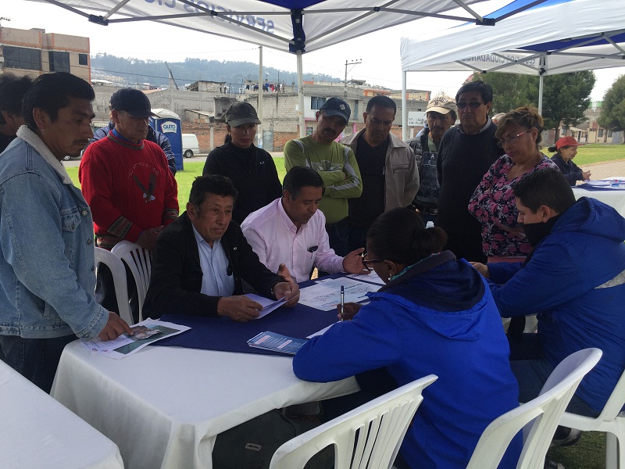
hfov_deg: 61.7
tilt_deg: -7.9
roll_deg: -1.9
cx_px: 312
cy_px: 234
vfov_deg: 48.2
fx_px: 524
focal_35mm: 29
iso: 32
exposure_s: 1/842
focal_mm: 4.15
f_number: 2.2
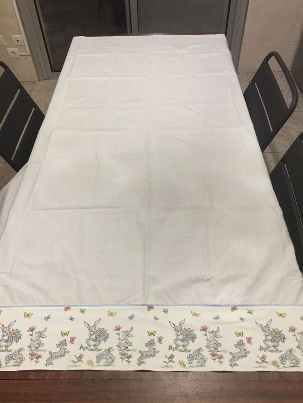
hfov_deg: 48.2
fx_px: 338
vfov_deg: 61.7
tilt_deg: -48.1
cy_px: 202
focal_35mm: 29
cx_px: 152
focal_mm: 4.15
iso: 80
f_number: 2.2
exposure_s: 1/17
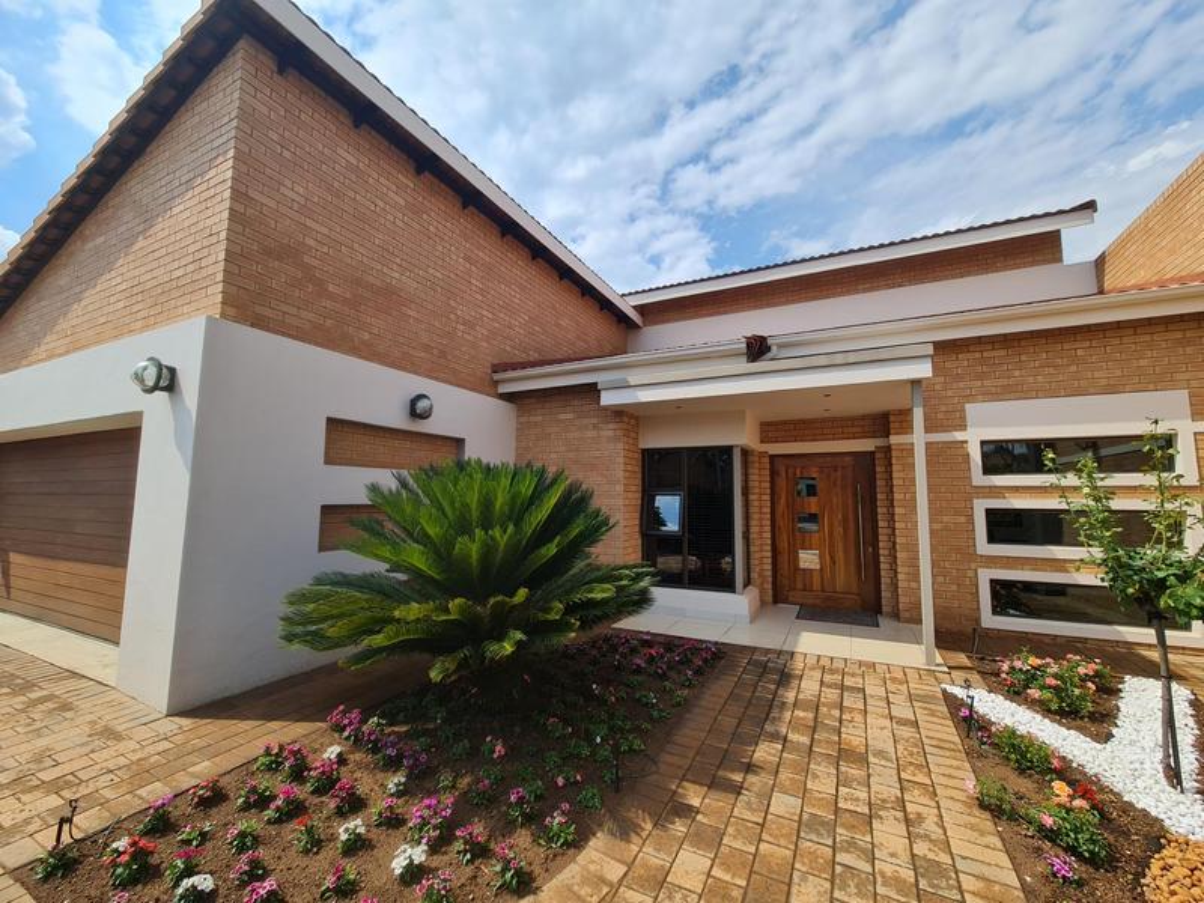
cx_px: 602
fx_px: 452
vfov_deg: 89.9
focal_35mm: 13
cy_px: 452
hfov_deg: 106.2
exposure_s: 1/2280
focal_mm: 2.2
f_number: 2.2
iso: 64
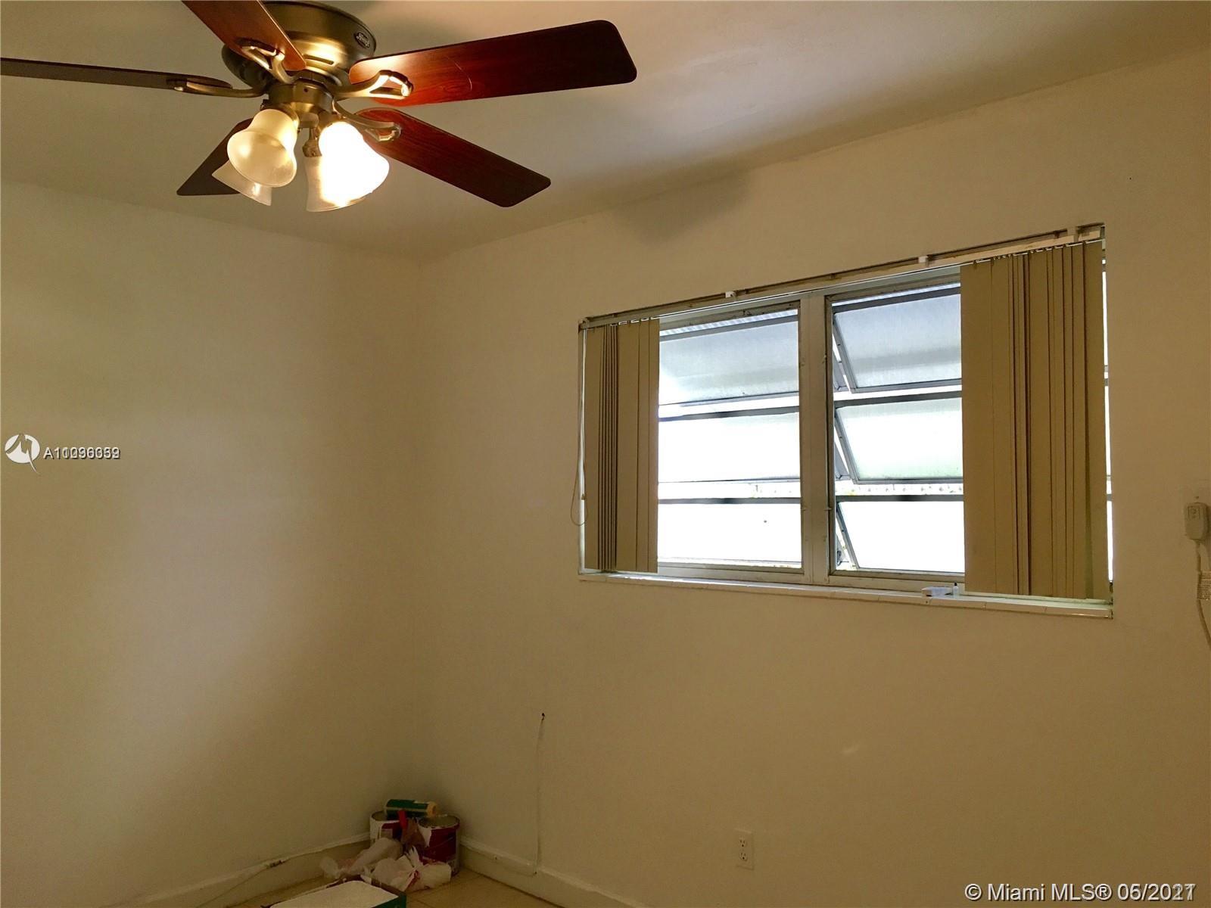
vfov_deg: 48.2
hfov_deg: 61.7
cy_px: 454
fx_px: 1015
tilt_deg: +3.1
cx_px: 606
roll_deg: -0.6
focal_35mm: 29
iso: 100
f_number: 2.2
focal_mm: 4.15
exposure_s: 1/30
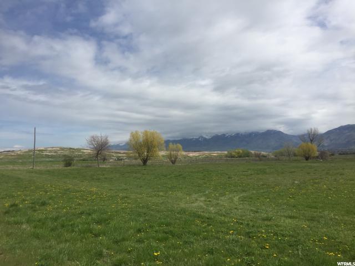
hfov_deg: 61.7
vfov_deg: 48.2
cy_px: 133
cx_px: 178
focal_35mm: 29
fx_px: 297
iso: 32
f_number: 2.2
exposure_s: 1/3968
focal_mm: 4.15
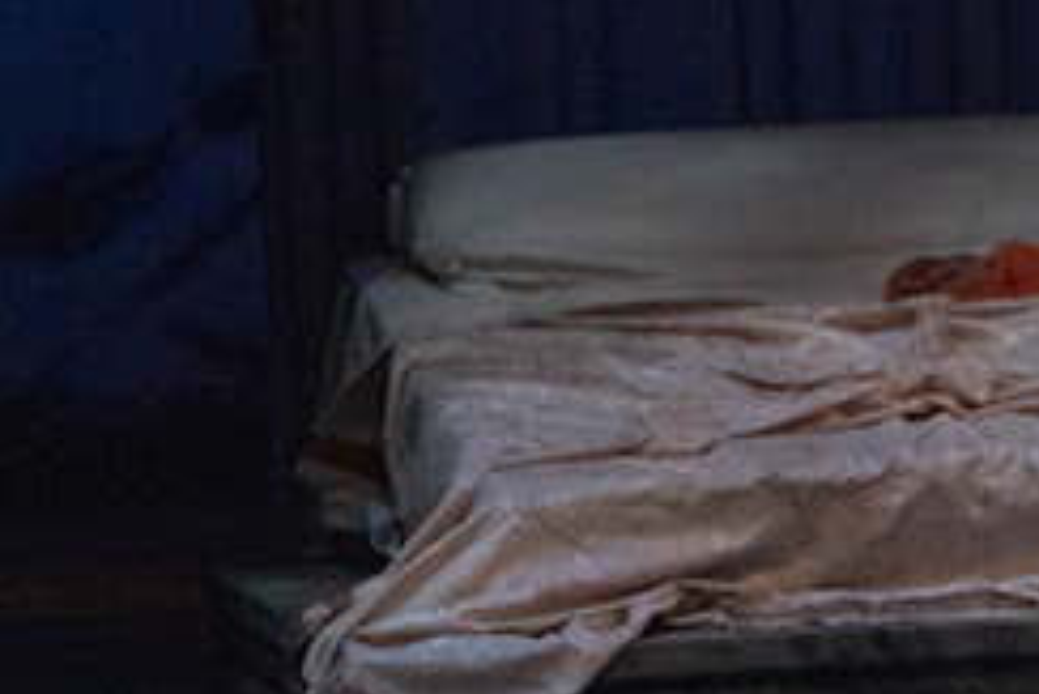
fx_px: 27029
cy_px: 411
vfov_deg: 1.5
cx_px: 1094
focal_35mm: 936
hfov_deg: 2.2
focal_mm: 394
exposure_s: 1/250
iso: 8000
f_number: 6.3
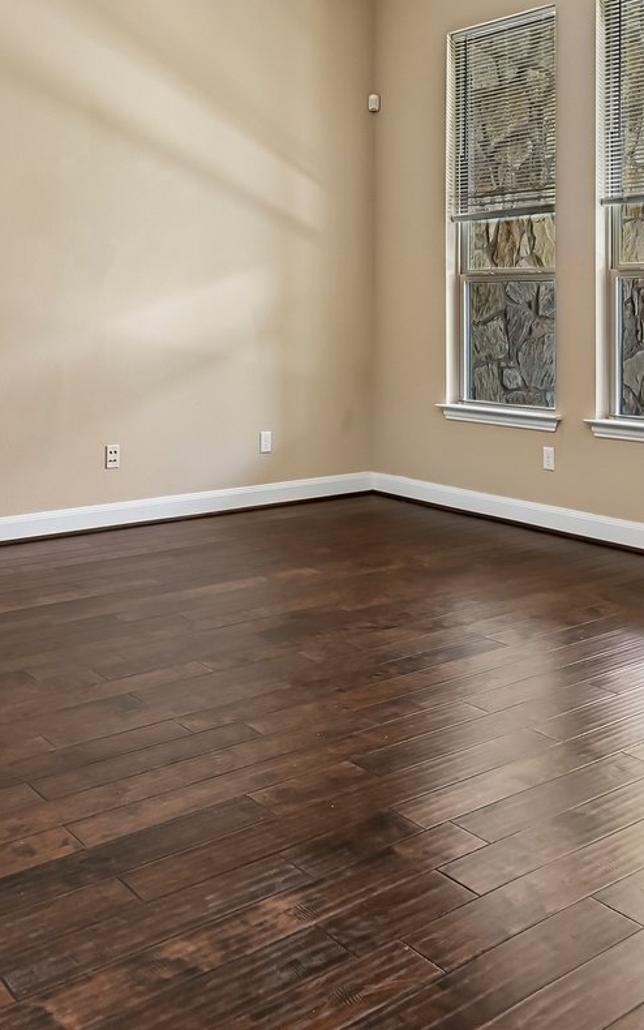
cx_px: 306
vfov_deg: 51.0
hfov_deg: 34.4
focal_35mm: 37
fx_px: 1039
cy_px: 289
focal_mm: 14
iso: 400
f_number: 8
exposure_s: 1/10
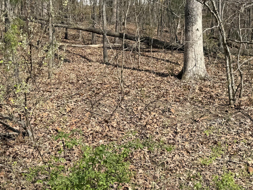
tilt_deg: -9.4
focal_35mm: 52
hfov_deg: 36.7
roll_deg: +1.0
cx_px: 103
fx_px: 380
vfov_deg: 27.7
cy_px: 53
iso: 80
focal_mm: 6.76
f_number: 1.78
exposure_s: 1/3425
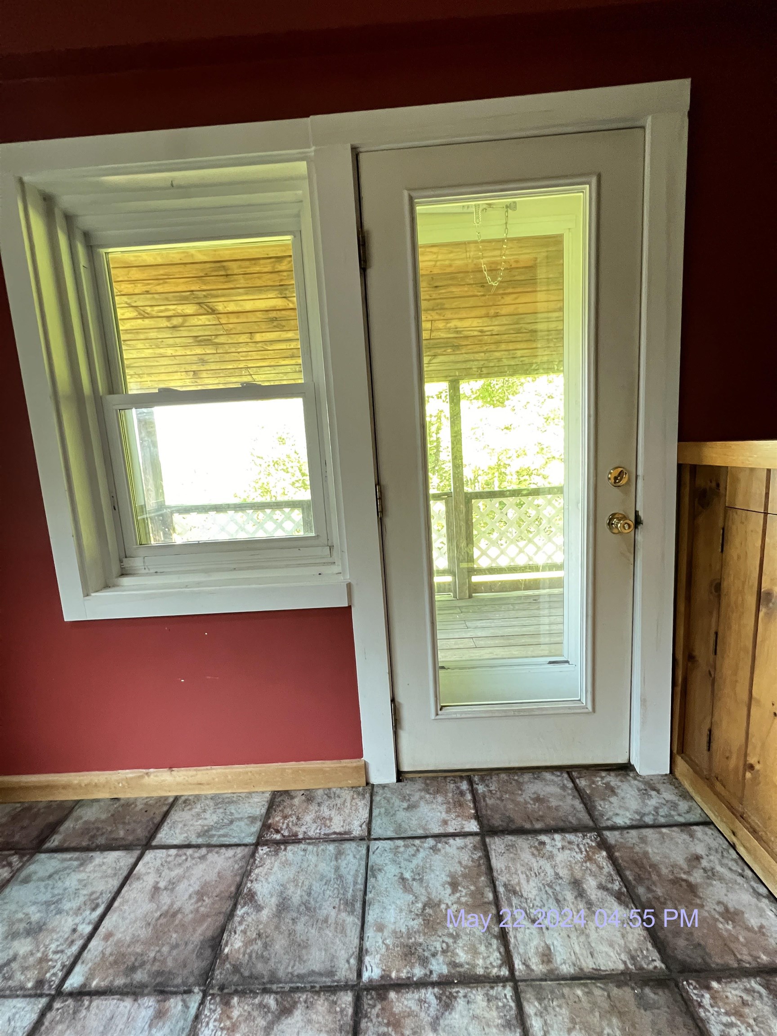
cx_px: 388
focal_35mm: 13
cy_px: 518
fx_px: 389
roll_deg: +3.0
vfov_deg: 106.2
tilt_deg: -7.6
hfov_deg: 89.9
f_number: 1.8
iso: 500
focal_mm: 1.57
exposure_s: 1/60
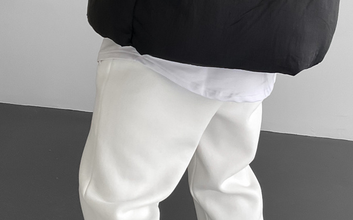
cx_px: 205
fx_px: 683
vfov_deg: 18.2
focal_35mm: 71
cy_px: 40
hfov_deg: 28.9
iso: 50
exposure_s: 1/120
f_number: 1.8
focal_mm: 3
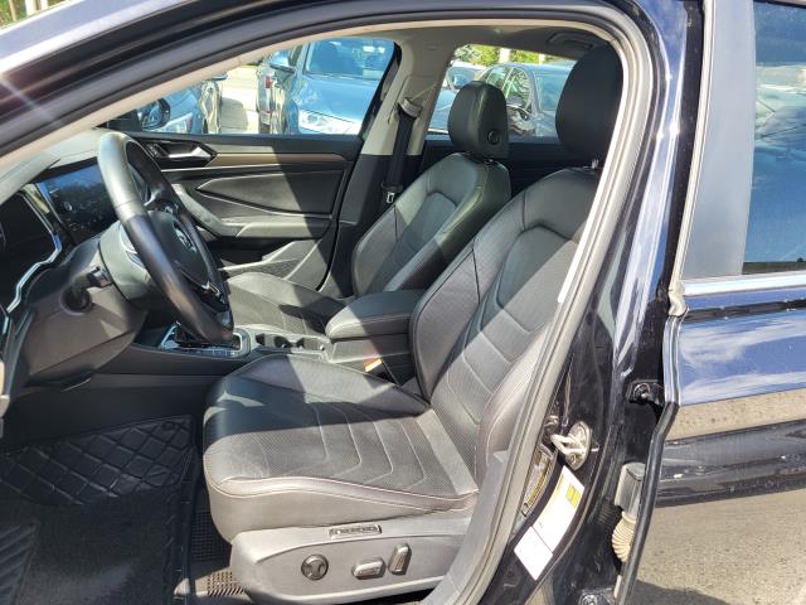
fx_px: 605
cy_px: 302
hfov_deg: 67.3
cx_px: 403
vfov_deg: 53.1
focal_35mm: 26
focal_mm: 5.4
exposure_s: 1/273
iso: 40
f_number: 1.8
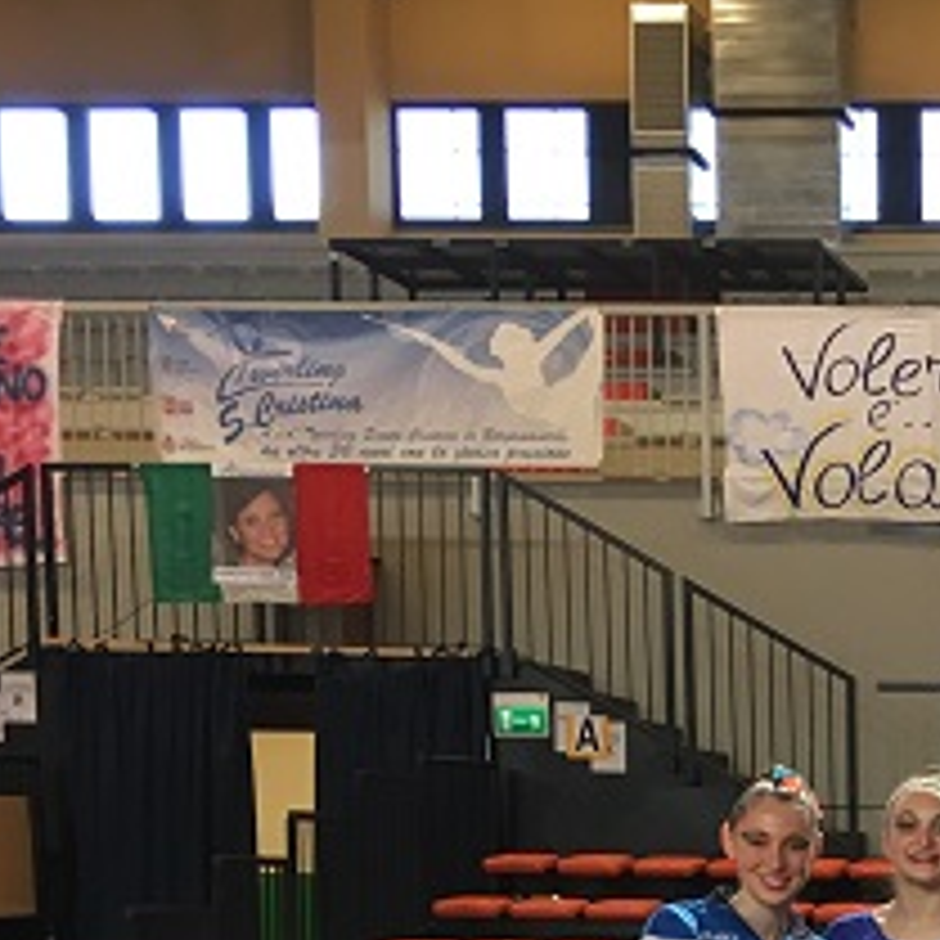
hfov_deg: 18.1
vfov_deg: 18.9
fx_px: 2642
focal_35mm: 86
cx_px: 1376
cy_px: 1158
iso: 100
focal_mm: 4.15
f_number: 2.2
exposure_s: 1/33
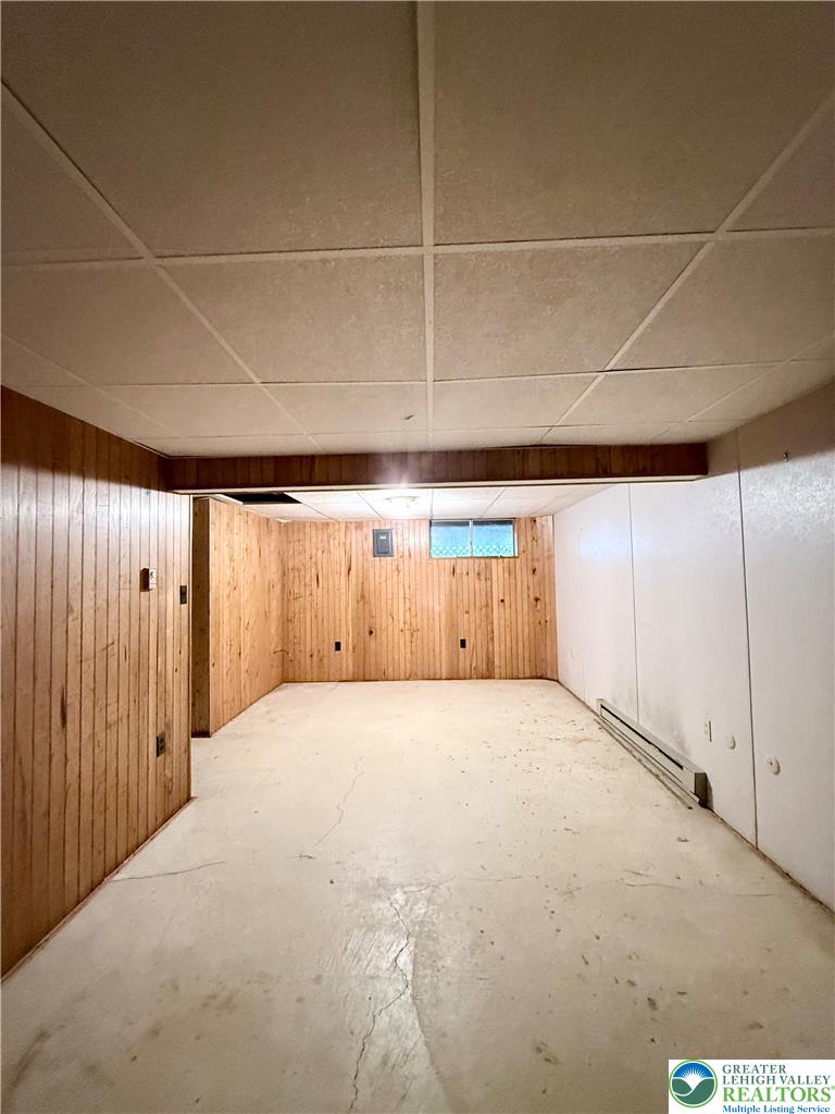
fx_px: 450
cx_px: 418
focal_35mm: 14
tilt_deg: +4.0
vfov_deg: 102.1
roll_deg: +0.8
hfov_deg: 85.7
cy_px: 557
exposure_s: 1/60
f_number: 2.2
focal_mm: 2.22
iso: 640
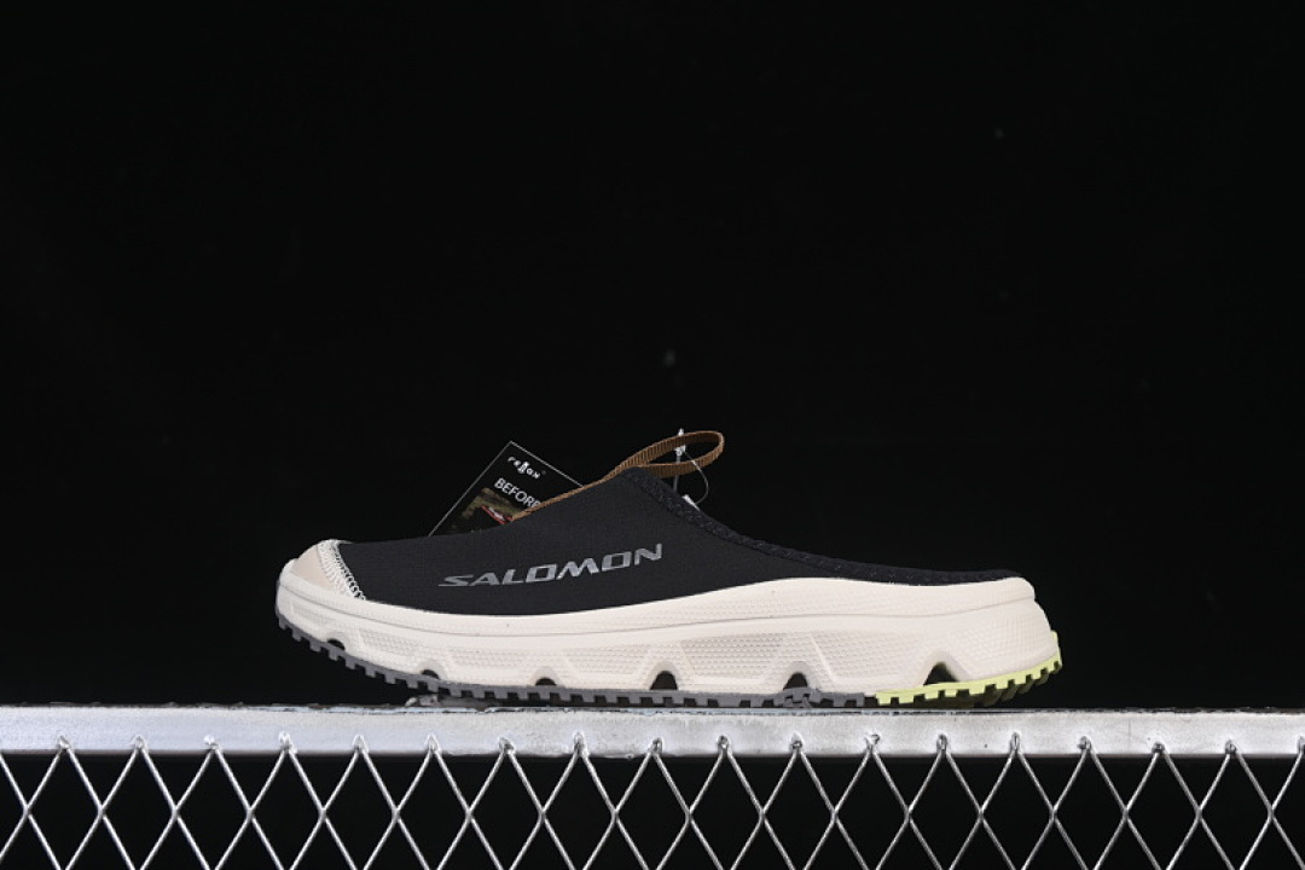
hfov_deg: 27.0
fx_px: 2719
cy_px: 435
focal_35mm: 75
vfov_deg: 18.2
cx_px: 652
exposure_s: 1/60
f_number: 6.3
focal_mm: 50
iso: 160
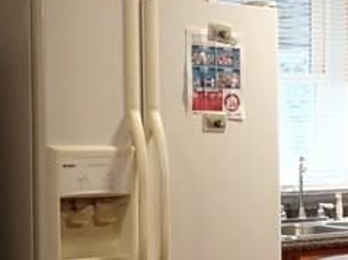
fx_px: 1075
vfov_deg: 13.8
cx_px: 427
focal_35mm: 107
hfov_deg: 17.5
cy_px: 168
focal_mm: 4.5
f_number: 2
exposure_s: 1/30
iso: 200
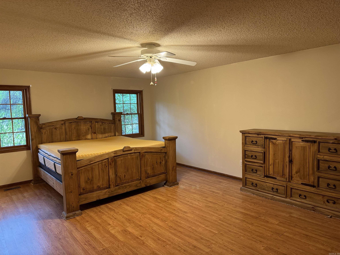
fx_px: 236
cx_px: 170
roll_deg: +1.3
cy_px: 128
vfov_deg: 56.8
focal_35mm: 24
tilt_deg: -5.6
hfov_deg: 71.6
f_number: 1.78
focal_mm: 6.76
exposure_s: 1/60
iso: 250
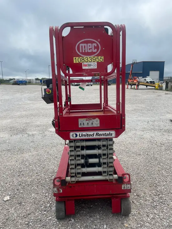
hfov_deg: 53.1
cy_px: 114
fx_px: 172
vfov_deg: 67.3
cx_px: 86
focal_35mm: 26
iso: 50
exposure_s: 1/4831
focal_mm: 4.2
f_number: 1.6
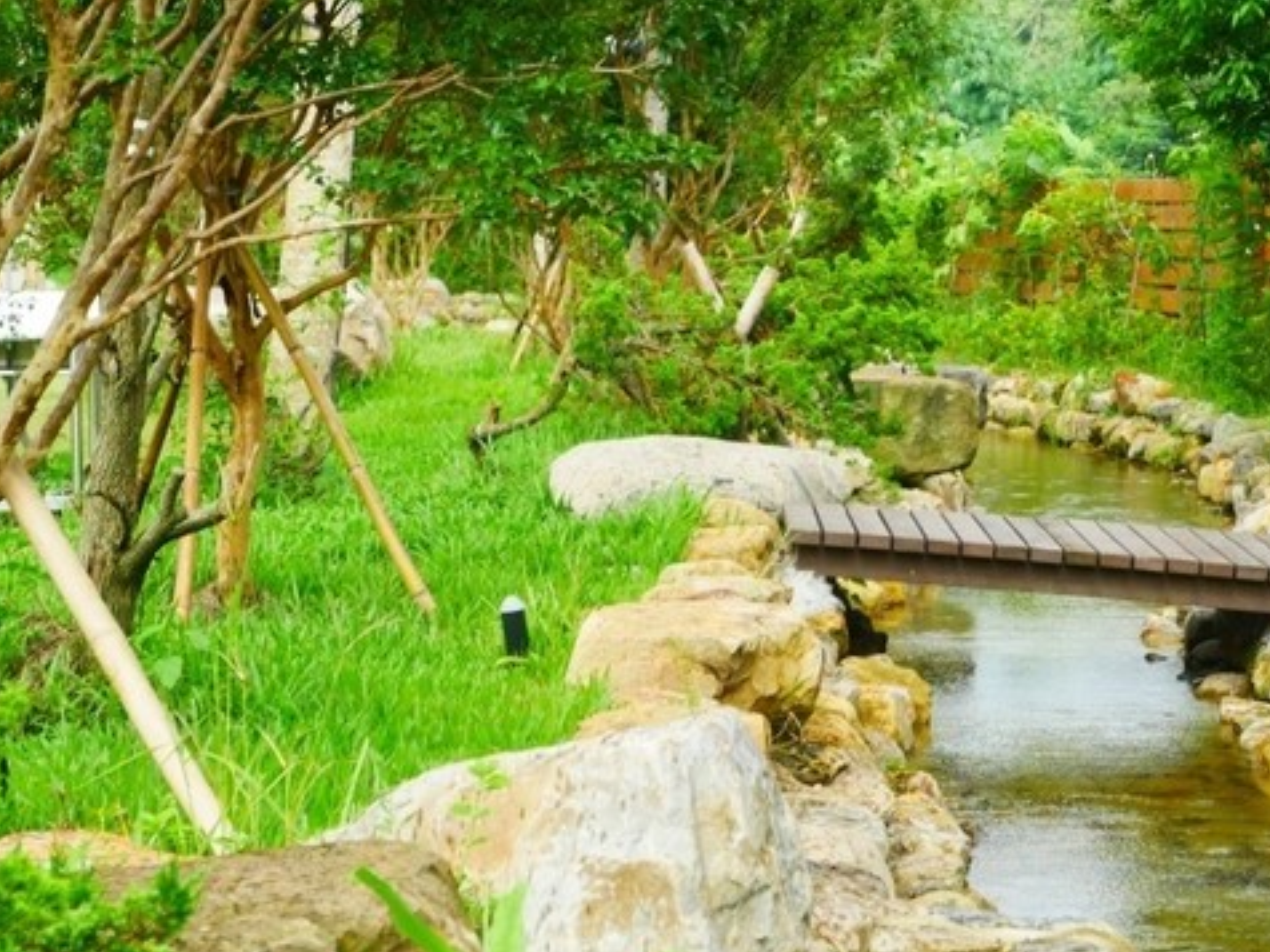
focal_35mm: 126
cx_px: 742
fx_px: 4623
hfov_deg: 15.6
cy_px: 427
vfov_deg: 11.8
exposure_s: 1/125
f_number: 6.3
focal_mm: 50
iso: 320
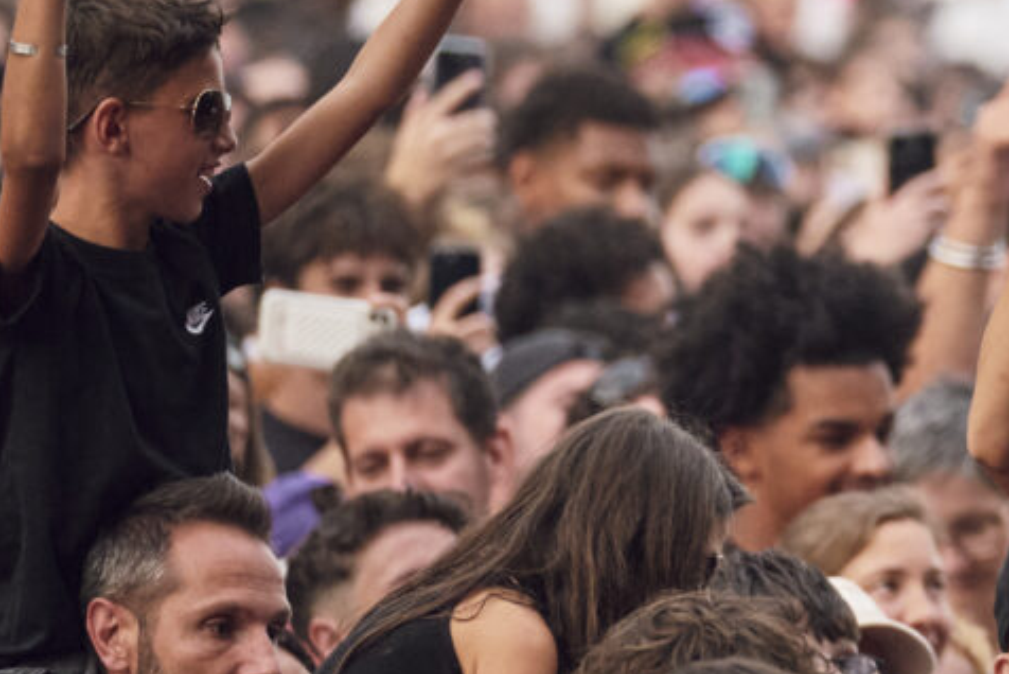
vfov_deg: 1.7
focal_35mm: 806
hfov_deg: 2.6
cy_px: 195
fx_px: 22603
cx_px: 1181
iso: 1000
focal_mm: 200
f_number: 2.8
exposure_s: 1/640
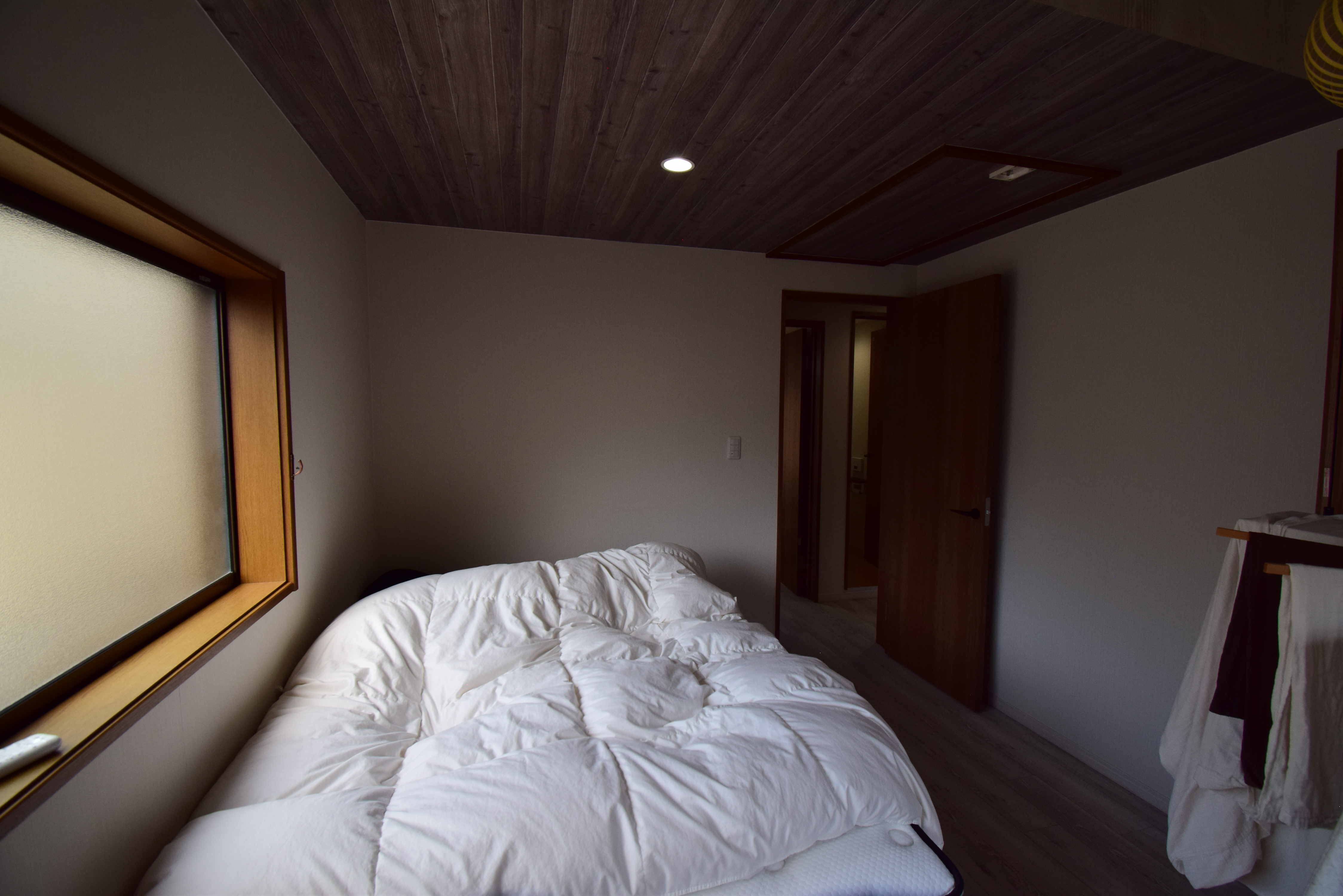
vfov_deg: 77.4
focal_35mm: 15
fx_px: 560
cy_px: 448
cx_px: 672
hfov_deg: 100.4
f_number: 6.7
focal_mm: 10
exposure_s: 1/250
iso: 400
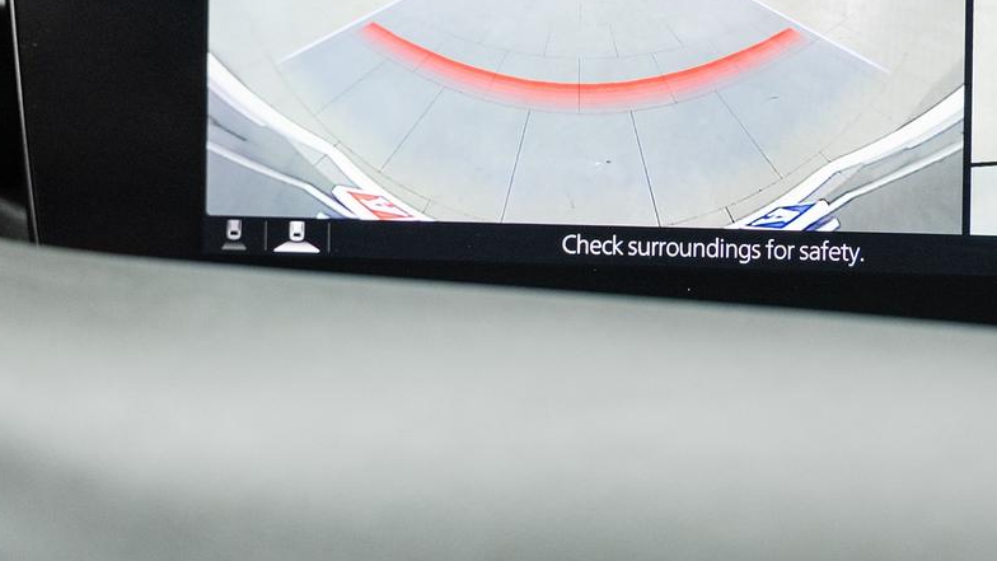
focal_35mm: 74
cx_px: 713
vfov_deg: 16.1
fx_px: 1956
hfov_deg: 28.3
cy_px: 48
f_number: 3.5
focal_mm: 35.7
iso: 1000
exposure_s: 1/40
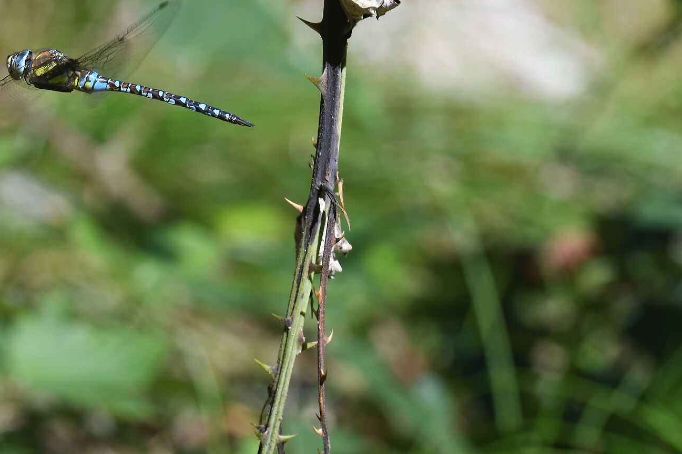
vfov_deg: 1.2
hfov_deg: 1.8
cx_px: 94
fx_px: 22082
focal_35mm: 1166
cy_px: 38
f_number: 5.6
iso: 500
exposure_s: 1/640
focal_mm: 420
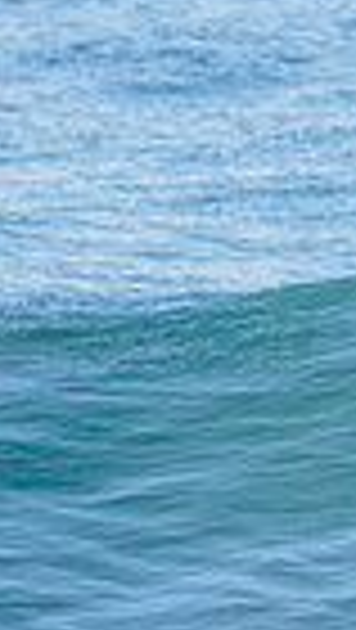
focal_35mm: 2659
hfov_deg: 0.5
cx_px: 1454
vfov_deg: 0.8
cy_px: 480
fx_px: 44515
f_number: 5.6
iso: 200
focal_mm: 500
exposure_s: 1/2000
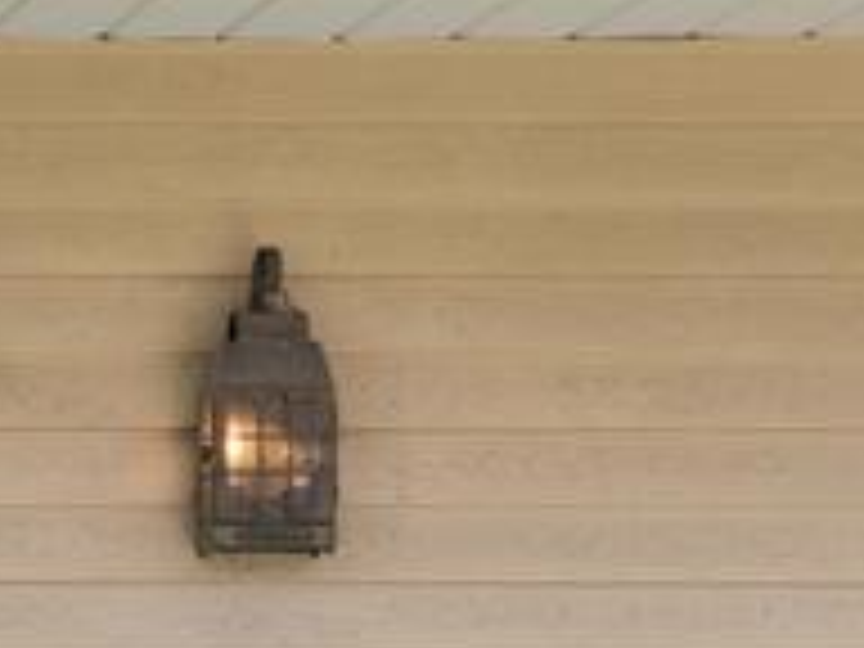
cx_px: -1260
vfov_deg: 6.4
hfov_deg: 7.9
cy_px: 749
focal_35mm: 231
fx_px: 5766
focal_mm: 24
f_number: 5.6
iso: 100
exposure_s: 1/200
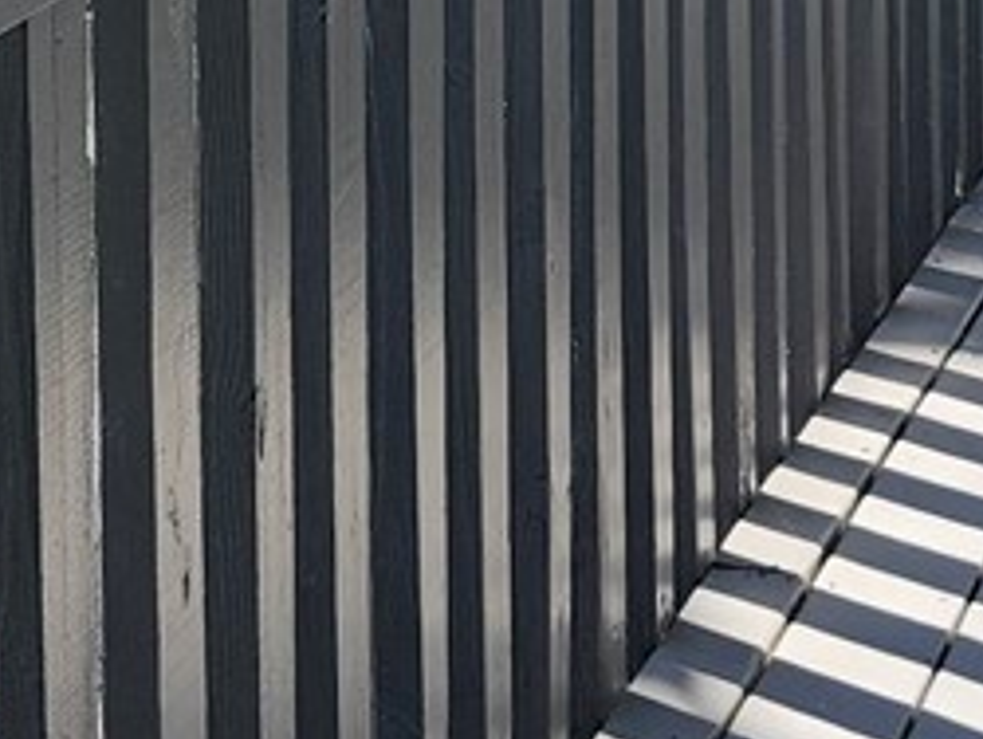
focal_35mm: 147
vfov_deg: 9.8
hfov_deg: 13.2
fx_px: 4178
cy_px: -350
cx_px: -51
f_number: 1.8
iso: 25
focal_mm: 5.54
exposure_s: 1/341
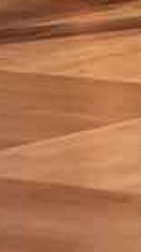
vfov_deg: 4.0
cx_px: 169
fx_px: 3556
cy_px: -272
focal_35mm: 534
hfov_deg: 2.3
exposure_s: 1/400
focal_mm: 122
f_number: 4.5
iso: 2000
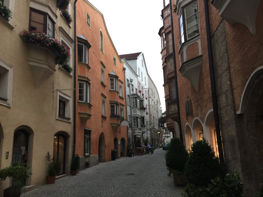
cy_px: 98
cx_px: 132
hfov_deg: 61.7
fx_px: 220
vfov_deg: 48.2
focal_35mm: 29
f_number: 2.2
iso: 40
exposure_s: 1/30
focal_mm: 4.15
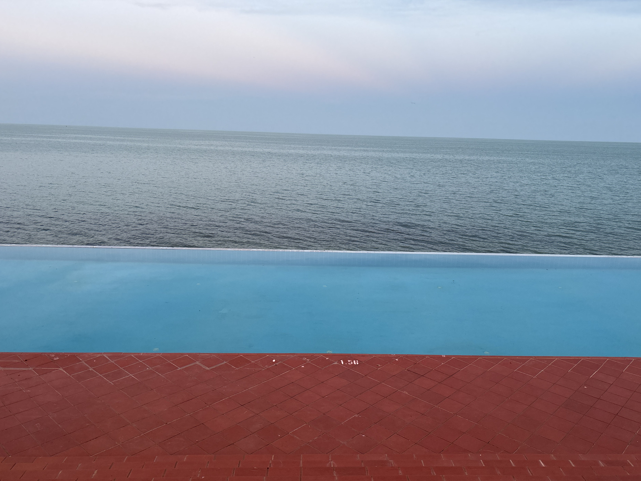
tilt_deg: -13.9
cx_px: 339
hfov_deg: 63.4
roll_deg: -1.9
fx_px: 519
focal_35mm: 28
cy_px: 257
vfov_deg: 49.7
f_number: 1.6
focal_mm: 5.96
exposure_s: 1/100
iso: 125
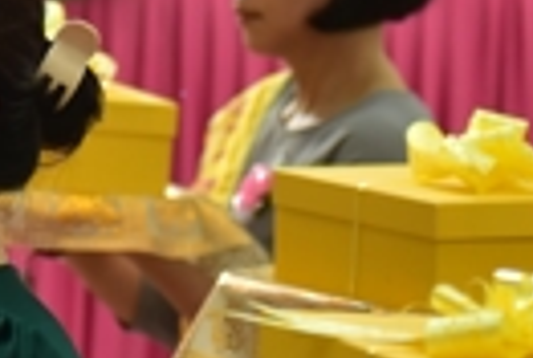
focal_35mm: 426
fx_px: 6322
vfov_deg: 3.2
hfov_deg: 4.8
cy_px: 313
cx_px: 346
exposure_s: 1/100
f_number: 4
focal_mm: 86
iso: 500
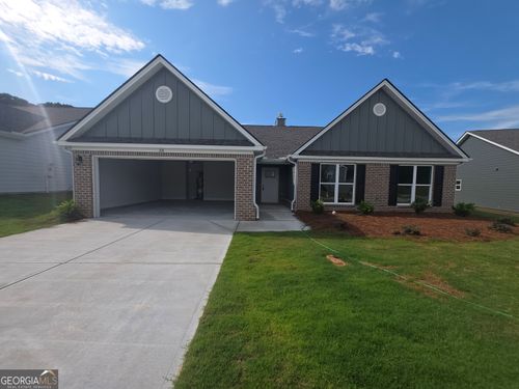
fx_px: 195
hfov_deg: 106.2
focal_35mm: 13
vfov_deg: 89.9
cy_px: 194
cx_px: 260
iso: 20
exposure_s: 1/1272
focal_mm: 2.2
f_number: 1.9
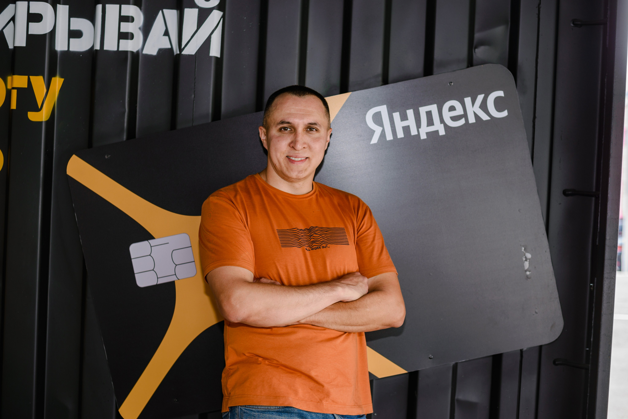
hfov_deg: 39.6
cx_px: 314
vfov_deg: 27.0
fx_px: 873
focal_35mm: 50
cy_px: 210
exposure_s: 1/200
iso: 100
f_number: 2.8
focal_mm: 50
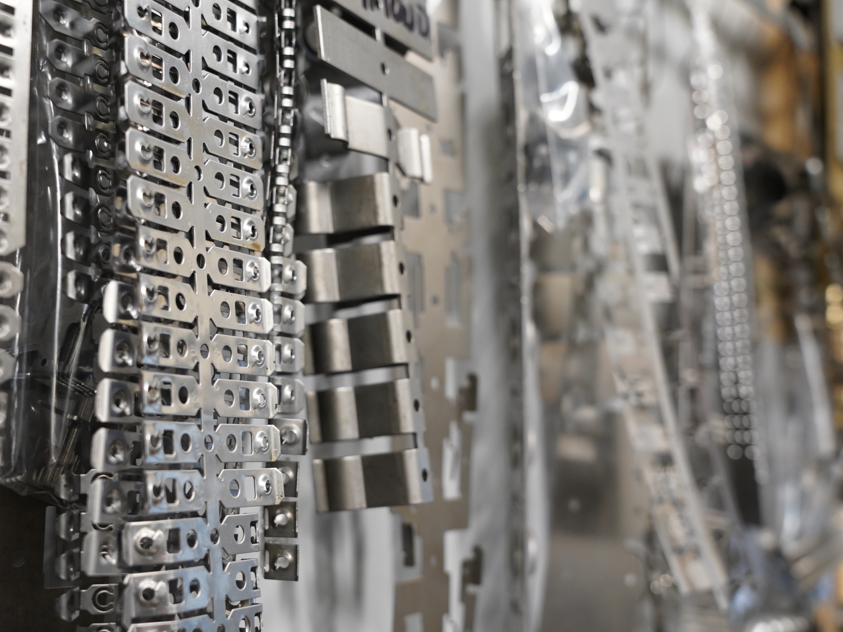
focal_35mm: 47
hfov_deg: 40.4
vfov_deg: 30.9
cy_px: 317
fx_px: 1145
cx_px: 379
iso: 2500
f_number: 5.6
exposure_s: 1/60
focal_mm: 43
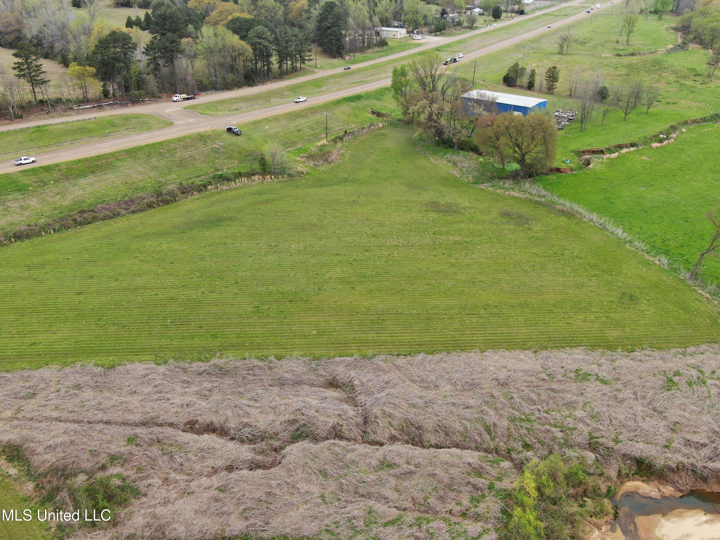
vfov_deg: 44.2
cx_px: 360
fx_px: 666
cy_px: 270
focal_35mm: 32
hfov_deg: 56.8
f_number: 3.1
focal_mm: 5.45
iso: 110
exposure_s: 1/120
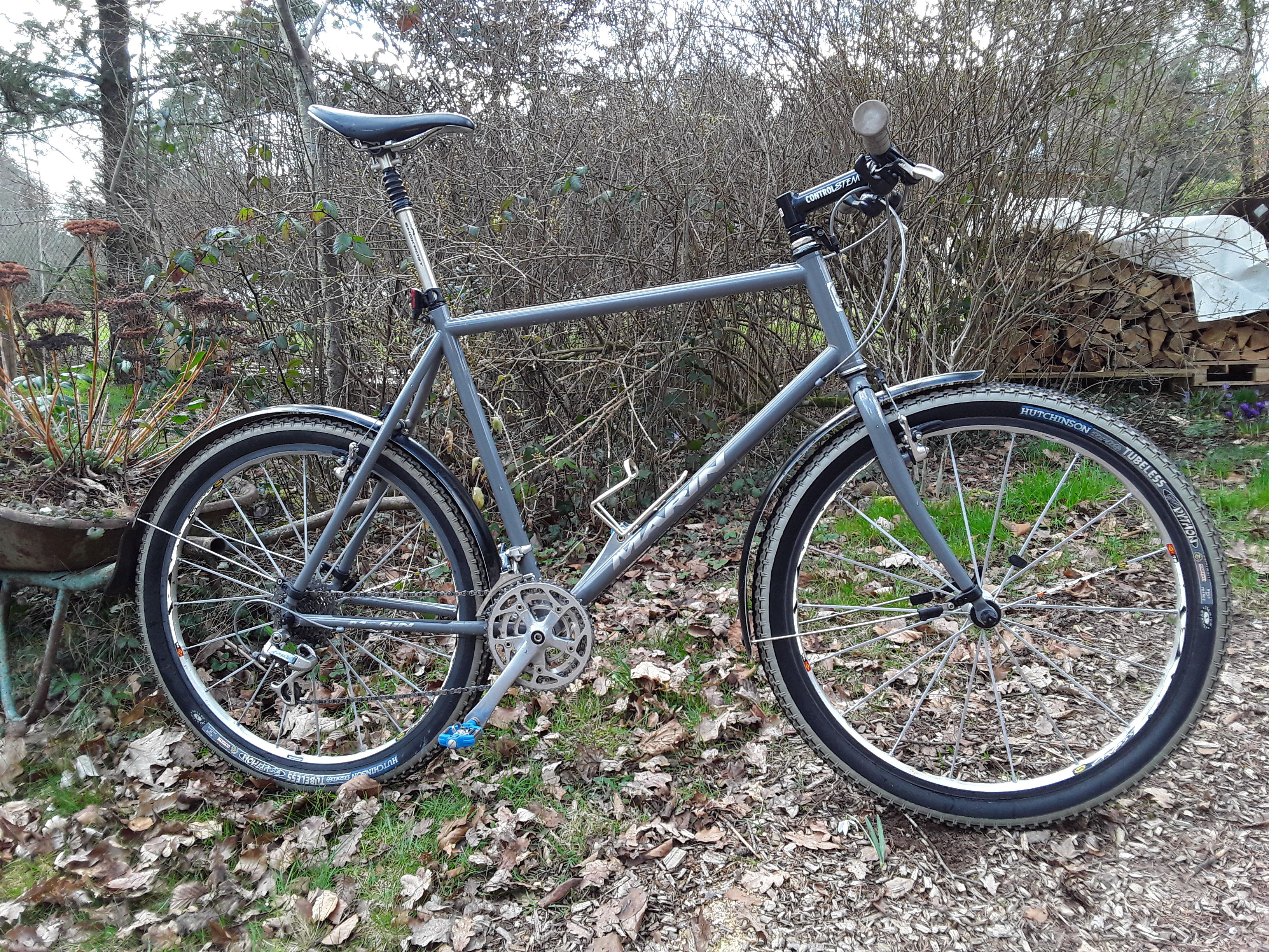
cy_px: 476
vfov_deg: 51.4
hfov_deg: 65.3
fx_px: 990
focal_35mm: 27
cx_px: 634
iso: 40
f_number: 1.9
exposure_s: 1/147
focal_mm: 2.91
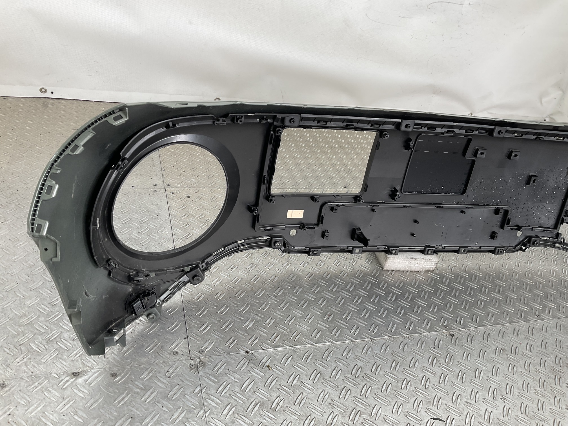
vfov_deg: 48.2
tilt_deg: -33.1
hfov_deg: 61.7
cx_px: 284
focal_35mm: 29
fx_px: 476
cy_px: 213
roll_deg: -15.5
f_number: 1.8
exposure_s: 1/100
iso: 16
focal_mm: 3
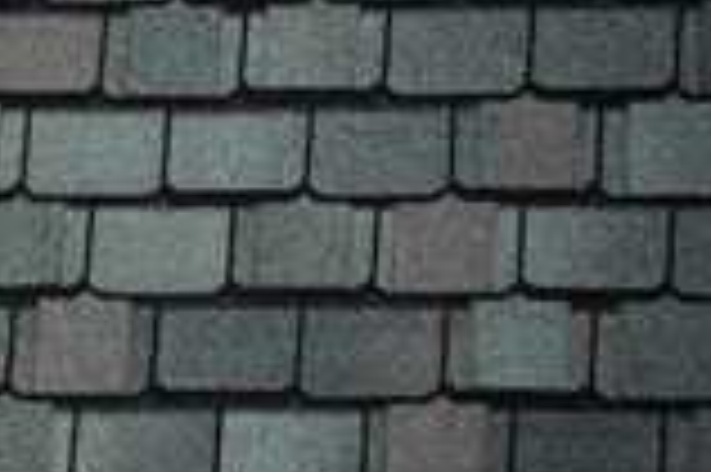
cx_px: -200
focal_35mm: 805
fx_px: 15882
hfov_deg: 2.6
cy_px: 56
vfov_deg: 1.7
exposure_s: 1/400
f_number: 7.1
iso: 320
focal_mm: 300
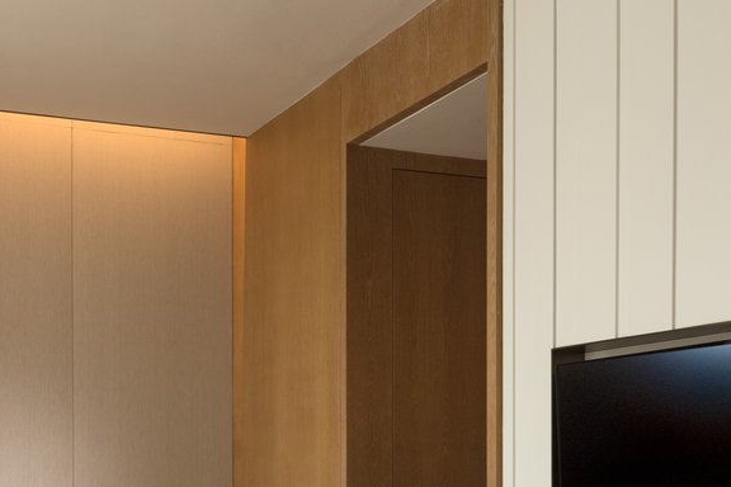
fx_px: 1198
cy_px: 469
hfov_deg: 33.8
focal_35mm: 59
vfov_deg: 22.3
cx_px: 275
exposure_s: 1/13
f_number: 11
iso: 250
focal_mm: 19
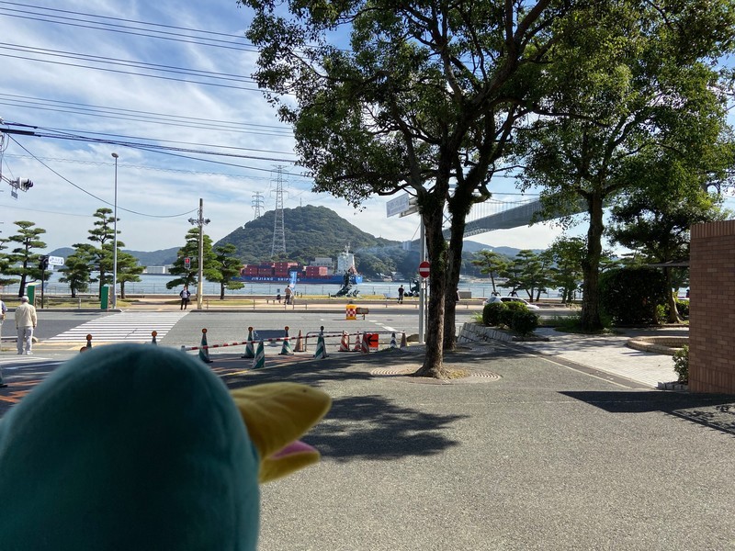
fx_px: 552
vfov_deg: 53.1
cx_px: 368
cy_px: 276
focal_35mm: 26
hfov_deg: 67.3
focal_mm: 4.25
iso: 32
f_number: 1.8
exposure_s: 1/2227
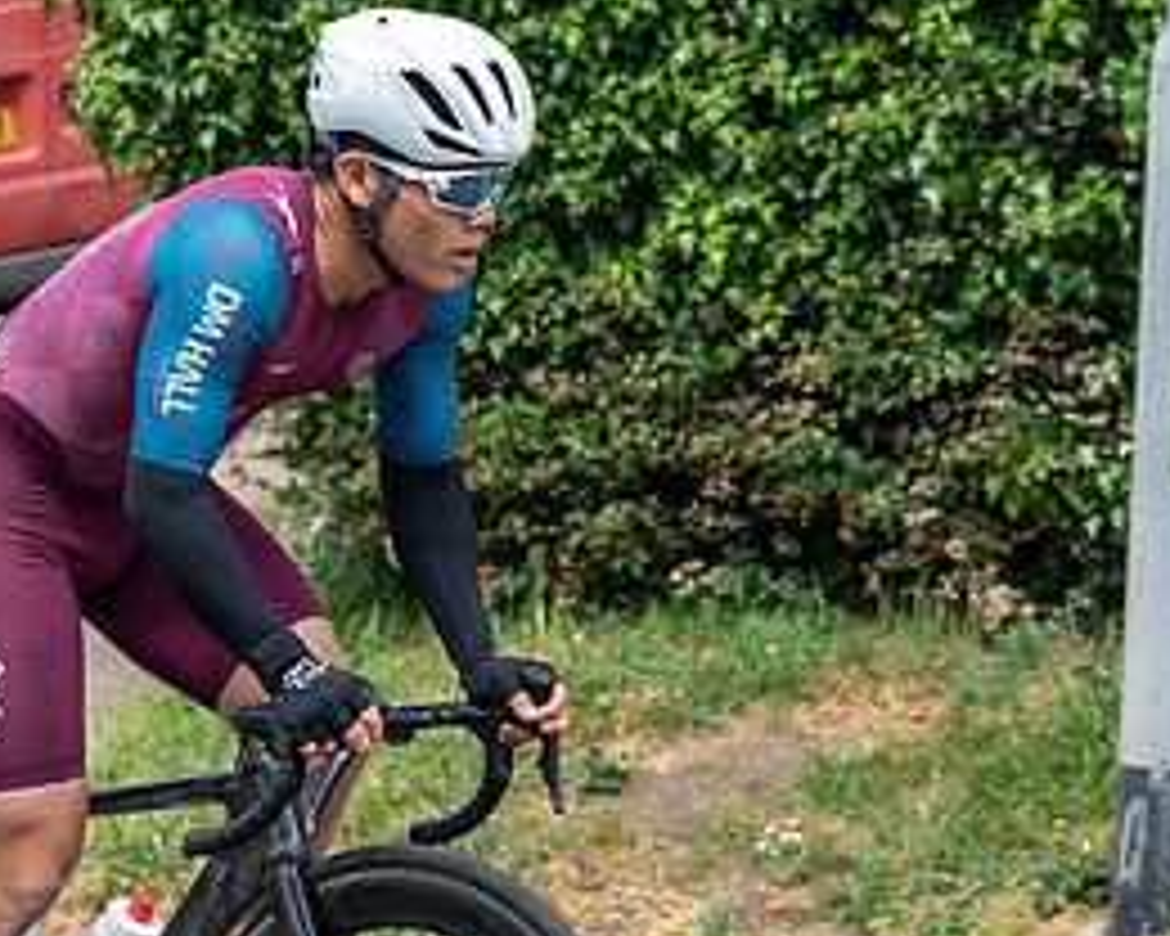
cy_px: 425
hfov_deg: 10.9
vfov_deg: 8.8
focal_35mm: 176
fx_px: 6094
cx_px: 198
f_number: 5.6
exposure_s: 1/1000
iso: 800
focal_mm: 84
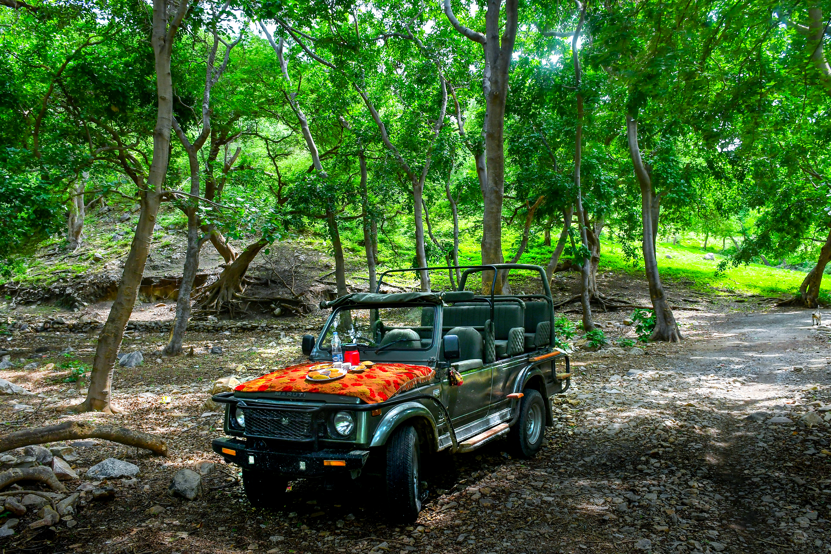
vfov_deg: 47.9
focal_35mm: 27
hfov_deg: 67.4
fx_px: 623
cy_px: 277
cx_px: 416
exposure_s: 1/500
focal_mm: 18
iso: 640
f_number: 7.1
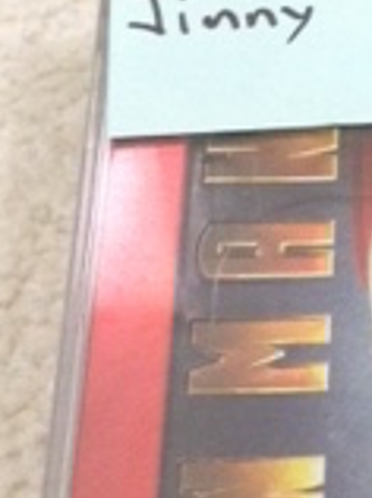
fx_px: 1925
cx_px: 526
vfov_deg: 14.5
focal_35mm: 134
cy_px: 476
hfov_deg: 10.7
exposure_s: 1/20
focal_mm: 4.12
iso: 250
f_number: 2.4
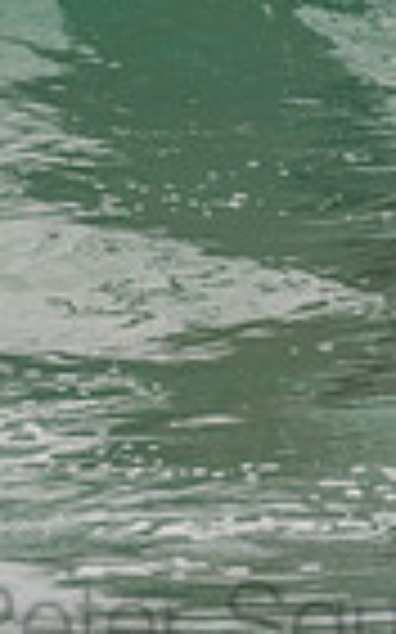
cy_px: -124
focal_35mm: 2097
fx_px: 36247
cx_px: 216
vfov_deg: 1.0
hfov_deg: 0.6
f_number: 5.6
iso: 320
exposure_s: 1/2000
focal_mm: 500
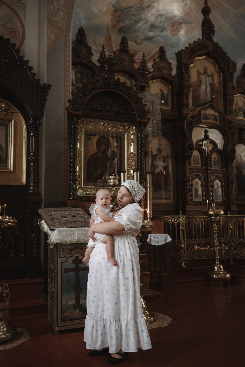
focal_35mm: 35
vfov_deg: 54.4
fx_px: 357
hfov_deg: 37.9
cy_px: 184
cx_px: 122
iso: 640
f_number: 2.2
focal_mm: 35
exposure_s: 1/250
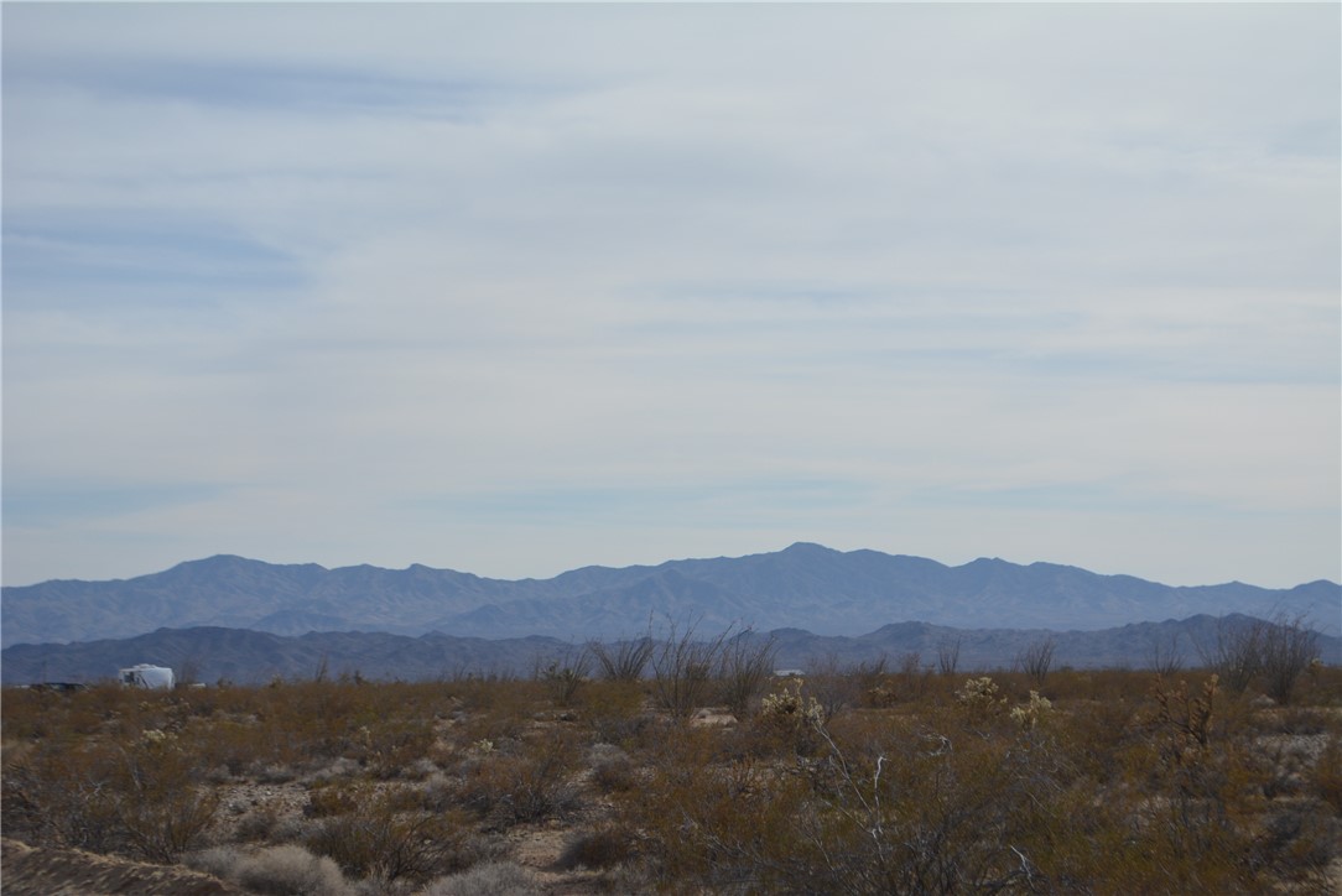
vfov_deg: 16.6
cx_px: 671
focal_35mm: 82
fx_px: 3077
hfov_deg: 24.6
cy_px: 448
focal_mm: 55
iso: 400
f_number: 8
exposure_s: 1/2000
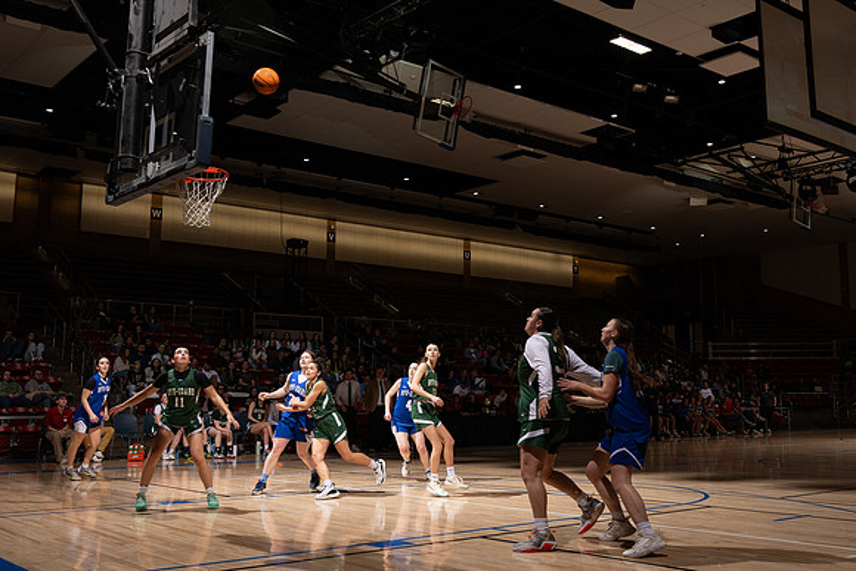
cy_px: 264
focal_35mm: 39
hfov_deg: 49.4
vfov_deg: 34.2
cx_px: 497
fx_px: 927
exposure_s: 1/125
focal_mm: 24
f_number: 5
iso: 100
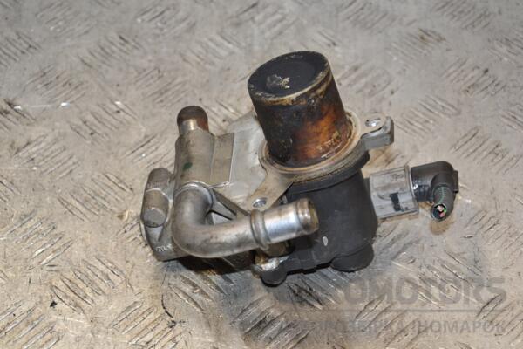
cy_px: 174
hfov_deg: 19.5
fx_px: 1525
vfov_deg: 13.0
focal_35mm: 105
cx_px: 262
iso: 800
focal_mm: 70
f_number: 7.1
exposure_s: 1/200
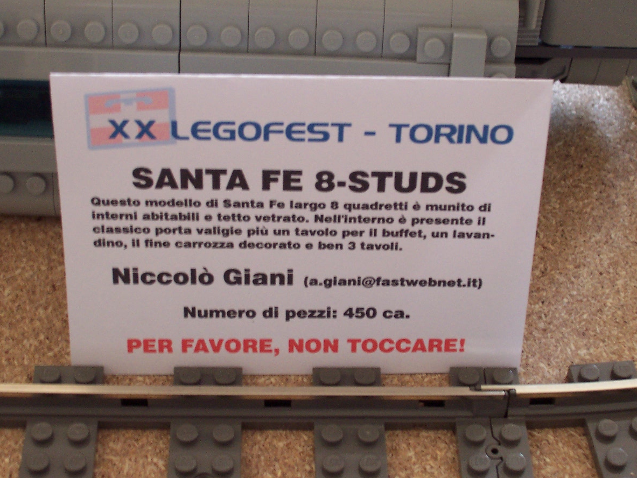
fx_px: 1325
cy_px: 242
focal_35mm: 72
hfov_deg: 27.0
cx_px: 321
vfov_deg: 20.5
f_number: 4
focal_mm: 10.8
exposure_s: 1/15
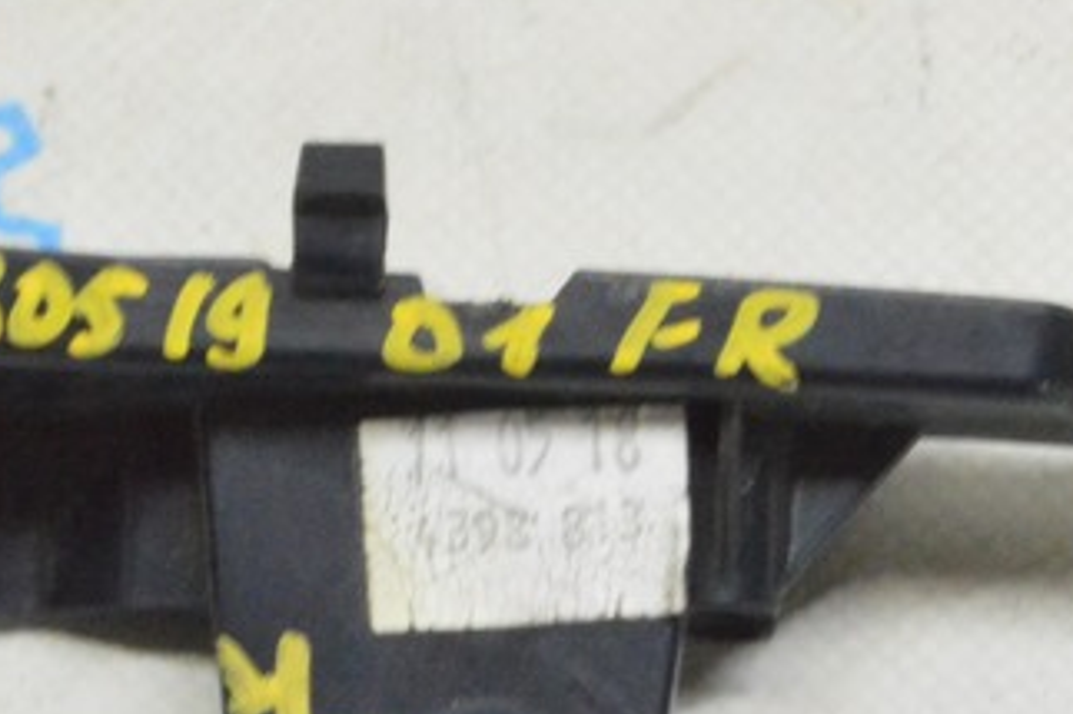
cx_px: 432
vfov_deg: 6.8
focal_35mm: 200
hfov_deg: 10.3
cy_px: 659
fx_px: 5958
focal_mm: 42
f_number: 20
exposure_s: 1/15
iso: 6400
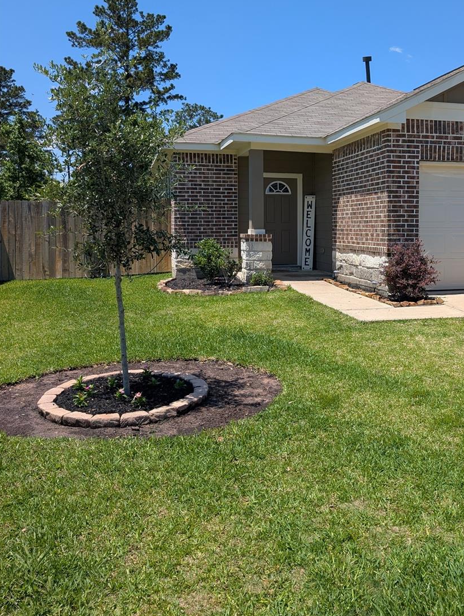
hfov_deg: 41.1
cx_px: 326
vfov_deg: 53.6
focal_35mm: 34
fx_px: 606
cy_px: 252
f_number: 1.68
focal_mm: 6.9
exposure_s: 1/1143
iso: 18
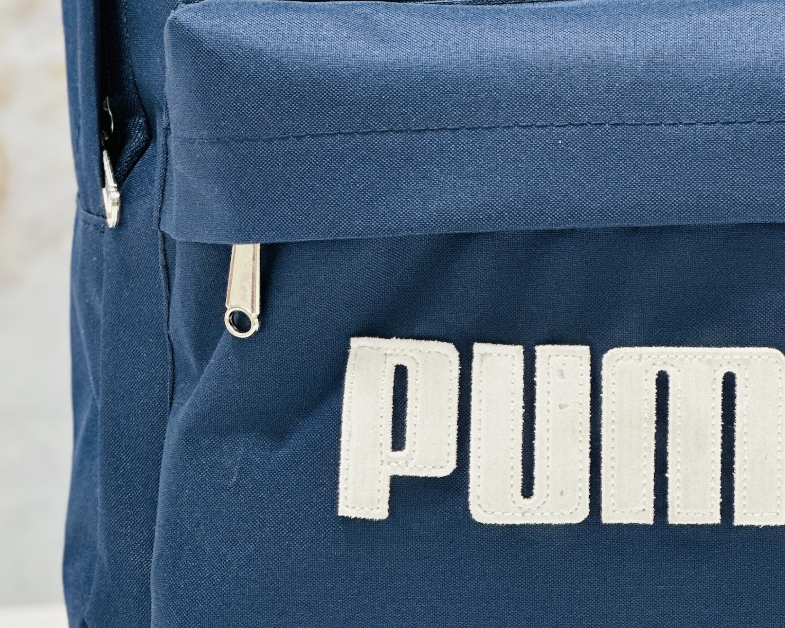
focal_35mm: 183
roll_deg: +2.4
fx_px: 4252
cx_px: 666
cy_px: -2
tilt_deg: -2.1
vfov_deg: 8.4
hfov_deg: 10.5
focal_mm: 9
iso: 160
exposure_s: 1/50
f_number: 2.8
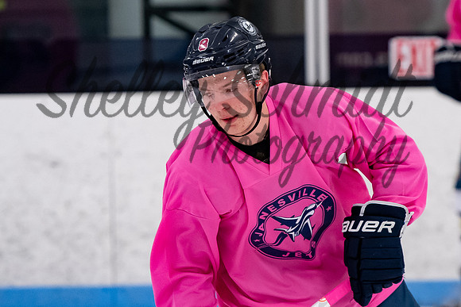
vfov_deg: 2.9
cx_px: 272
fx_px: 6107
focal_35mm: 477
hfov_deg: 4.3
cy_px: 82
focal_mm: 195
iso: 2000
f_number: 3.5
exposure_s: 1/800
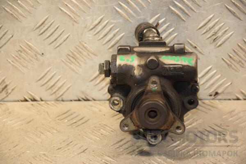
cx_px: 123
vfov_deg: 8.7
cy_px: 82
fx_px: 1076
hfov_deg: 13.0
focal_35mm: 158
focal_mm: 105
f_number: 5.6
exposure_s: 1/100
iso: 800
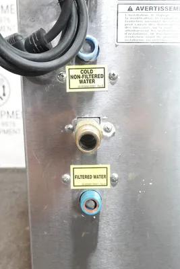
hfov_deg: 41.1
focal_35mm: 32
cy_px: 134
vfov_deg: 58.7
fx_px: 240
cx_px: 90
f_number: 3.5
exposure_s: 1/40
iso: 2500
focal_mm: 11.76
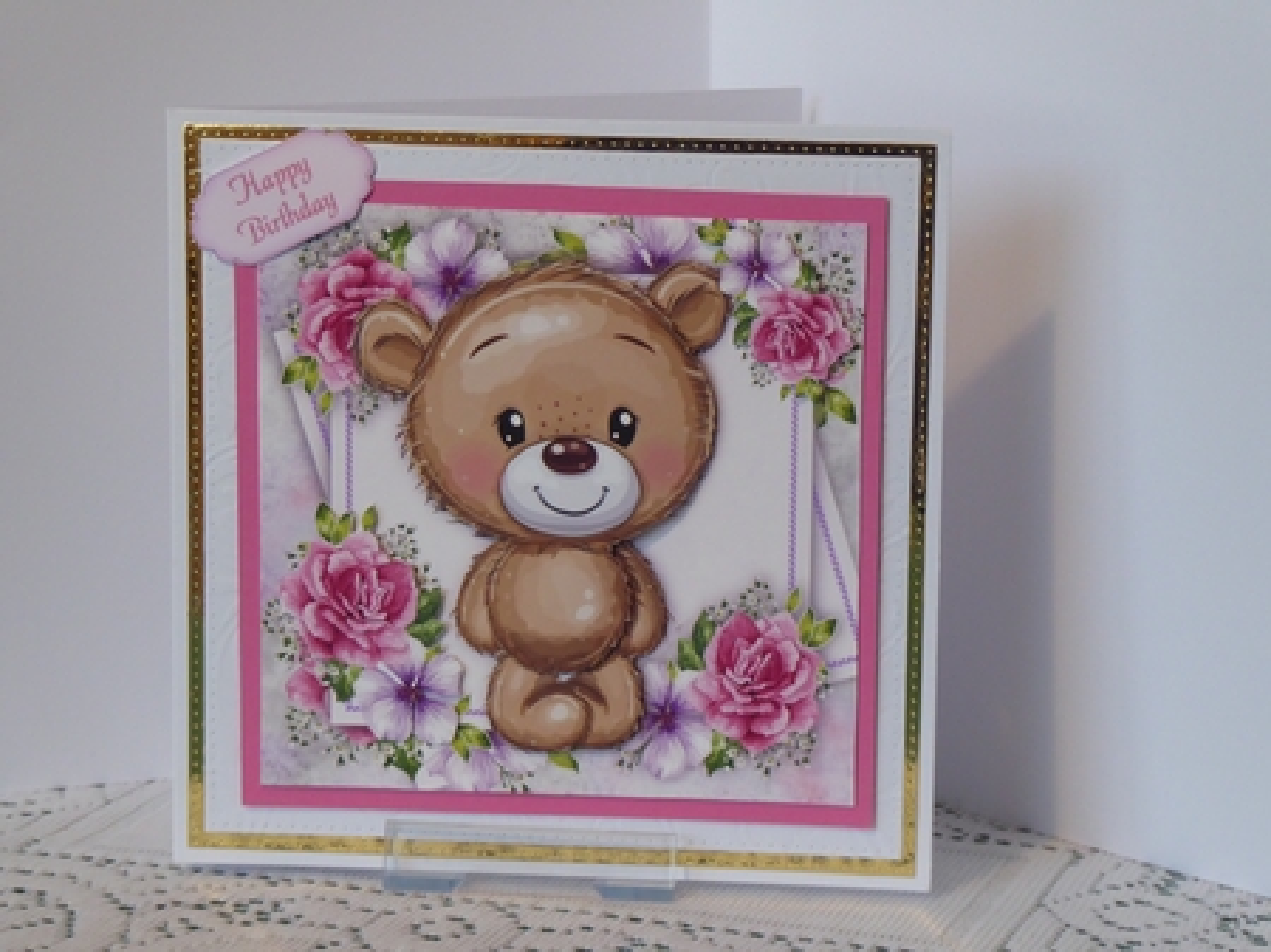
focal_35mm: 98
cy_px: 476
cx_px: 636
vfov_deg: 15.1
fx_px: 3596
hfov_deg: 20.0
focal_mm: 16.1
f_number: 4.9
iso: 400
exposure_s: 1/13
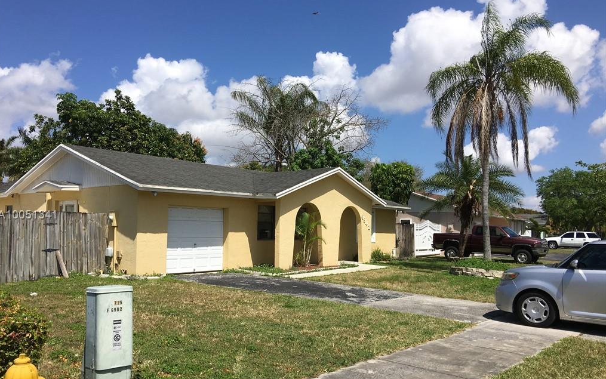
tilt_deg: +3.1
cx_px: 302
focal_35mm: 31
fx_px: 512
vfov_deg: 40.5
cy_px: 215
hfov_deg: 61.2
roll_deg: -0.5
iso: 25
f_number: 2.2
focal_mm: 4.15
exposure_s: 1/2564
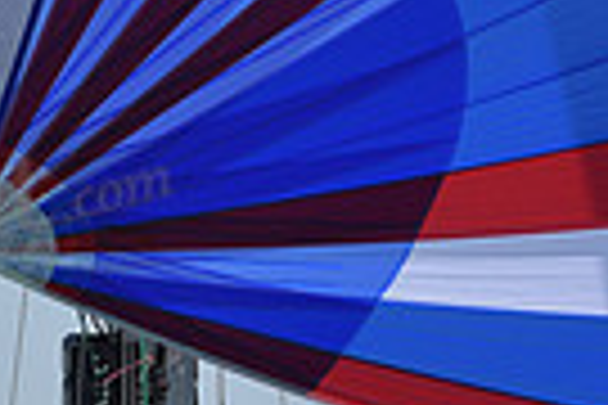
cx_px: -694
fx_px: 8883
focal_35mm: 526
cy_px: 542
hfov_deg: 3.9
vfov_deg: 2.6
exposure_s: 1/1250
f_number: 9
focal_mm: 122
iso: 250
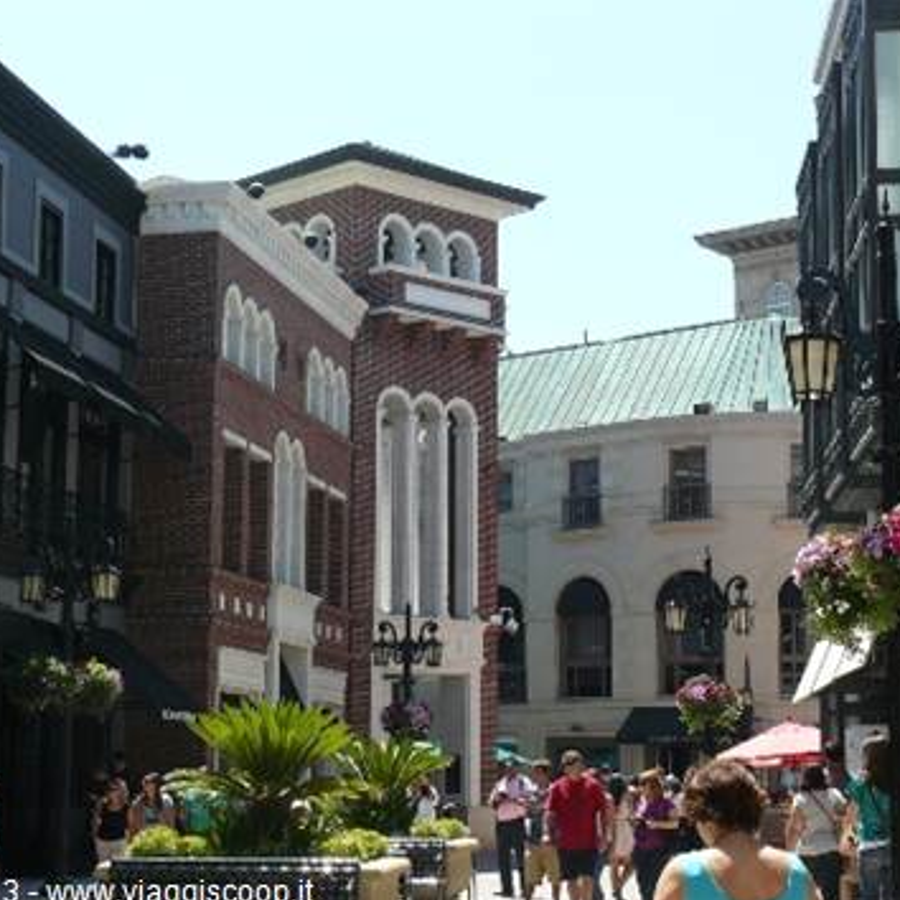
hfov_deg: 24.0
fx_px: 2118
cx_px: 470
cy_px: 453
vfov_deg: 24.0
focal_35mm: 72
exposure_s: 1/250
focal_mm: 10.1
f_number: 5
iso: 100
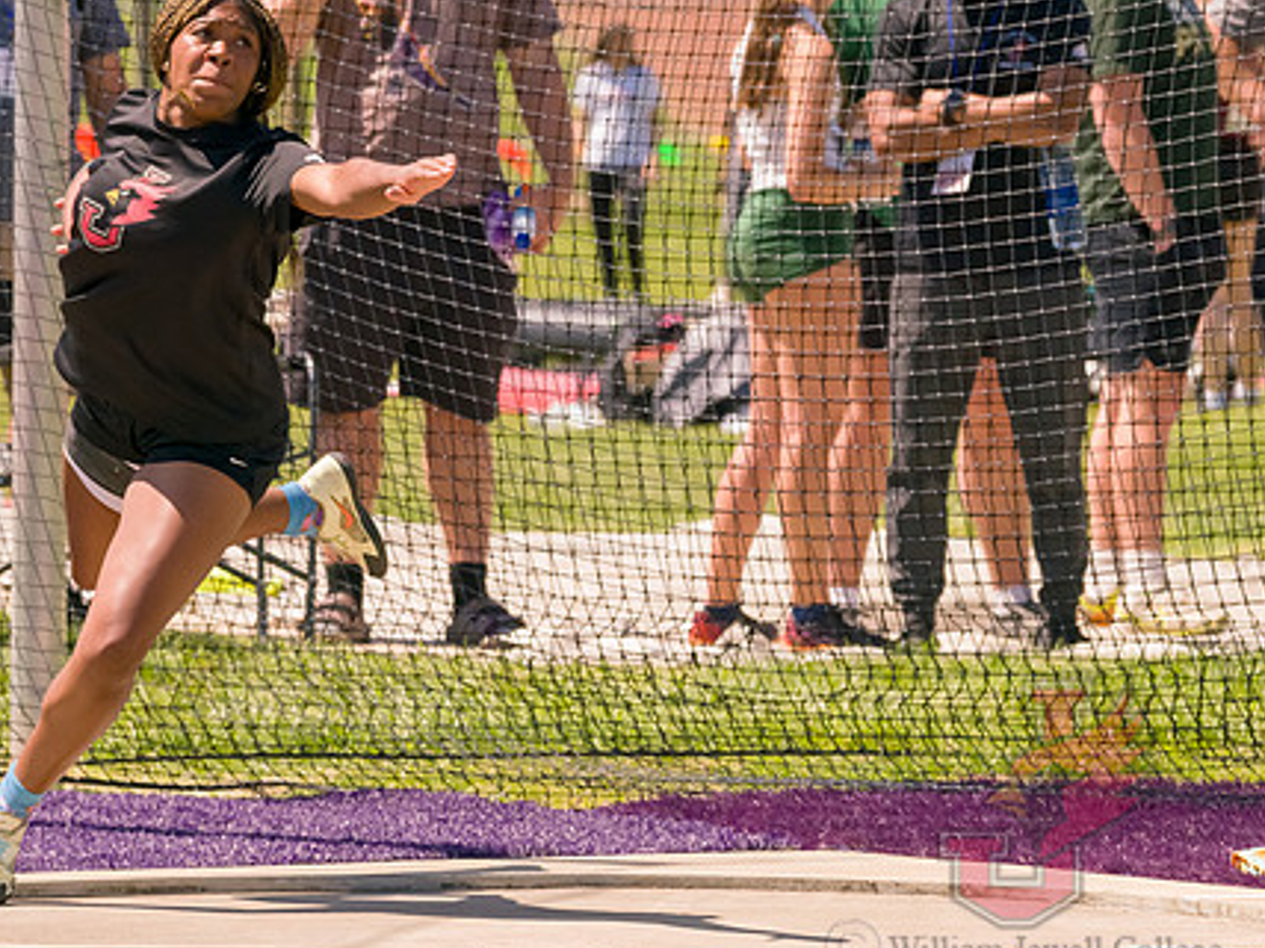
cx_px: 579
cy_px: 324
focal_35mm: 427
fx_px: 15604
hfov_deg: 4.6
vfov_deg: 3.5
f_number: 8
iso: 640
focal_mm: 230
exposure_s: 1/2000
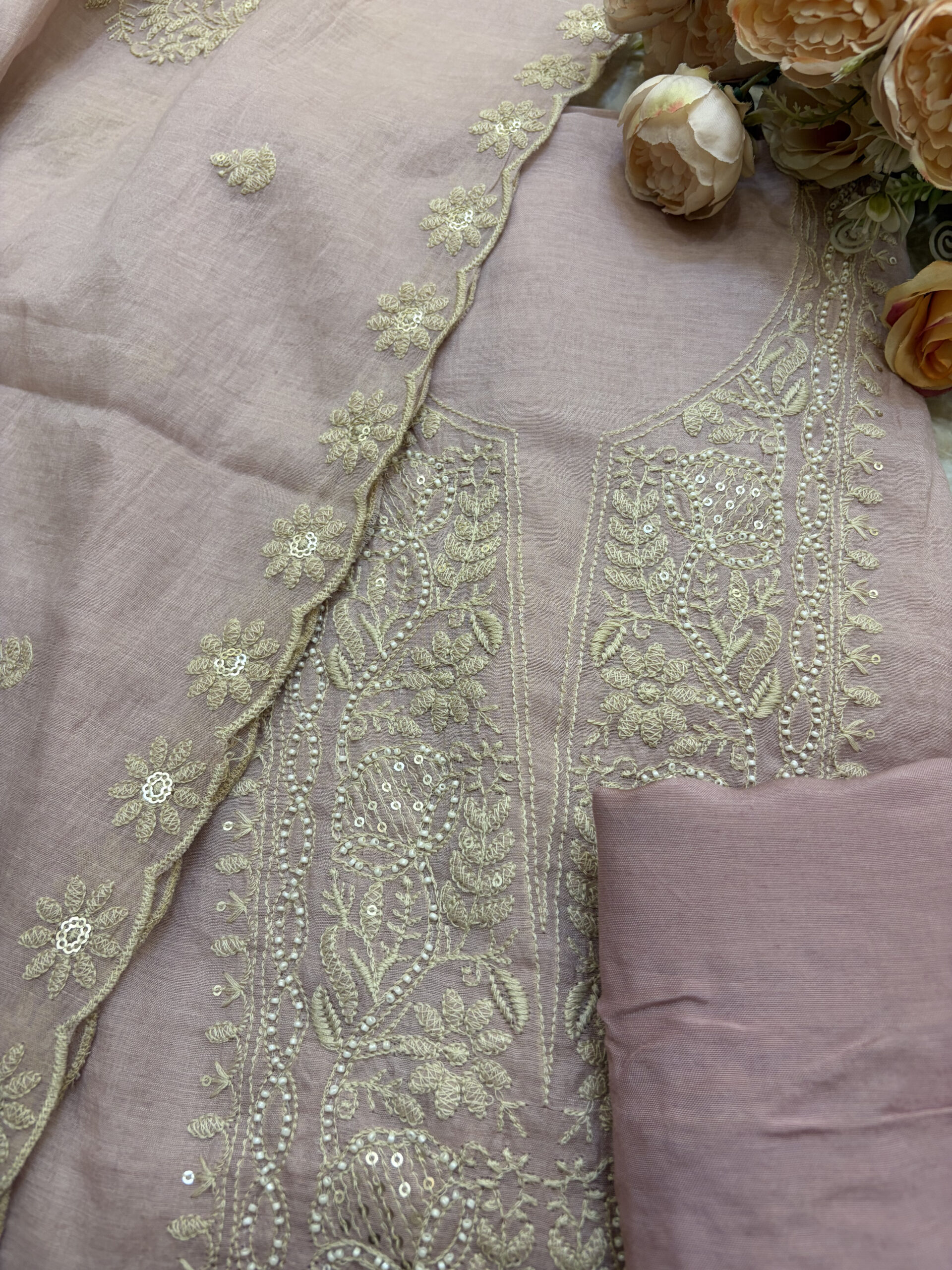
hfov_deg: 53.1
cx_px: 476
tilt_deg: -68.4
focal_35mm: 26
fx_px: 953
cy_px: 635
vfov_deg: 67.3
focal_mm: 5.96
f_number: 1.6
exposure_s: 1/50
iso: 64
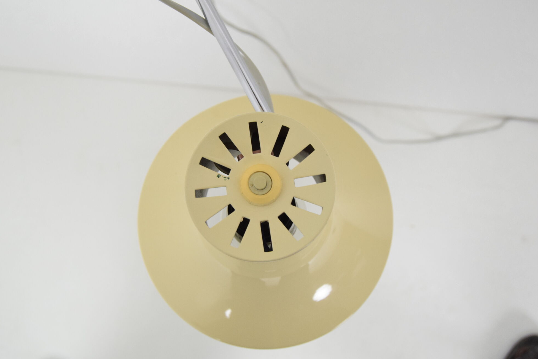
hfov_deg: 48.5
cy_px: 182
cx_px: 266
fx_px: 598
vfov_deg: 33.4
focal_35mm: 40
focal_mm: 26
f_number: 5.6
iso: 1600
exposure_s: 1/125
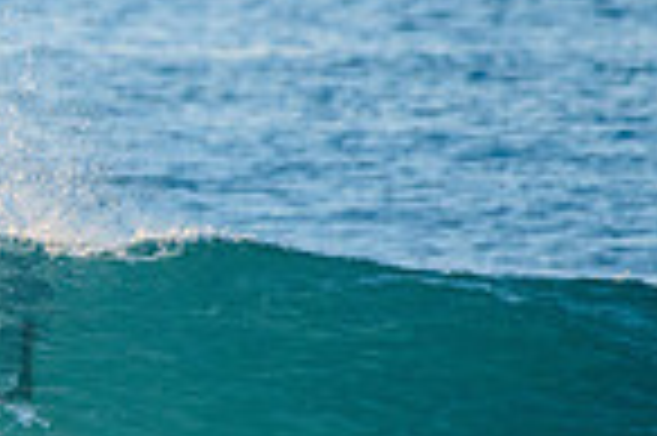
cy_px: 299
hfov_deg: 1.0
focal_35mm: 1985
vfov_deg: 0.7
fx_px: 36185
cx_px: -441
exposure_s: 1/1250
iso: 560
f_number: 5.6
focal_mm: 500
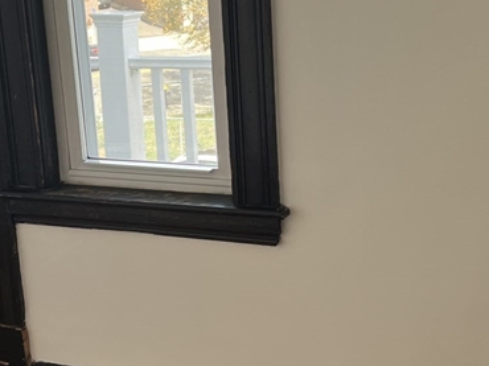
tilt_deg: -13.2
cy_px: 131
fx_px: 1016
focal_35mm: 72
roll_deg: +5.7
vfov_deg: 20.4
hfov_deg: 26.8
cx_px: 145
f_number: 1.6
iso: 32
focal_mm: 5.1
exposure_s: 1/125
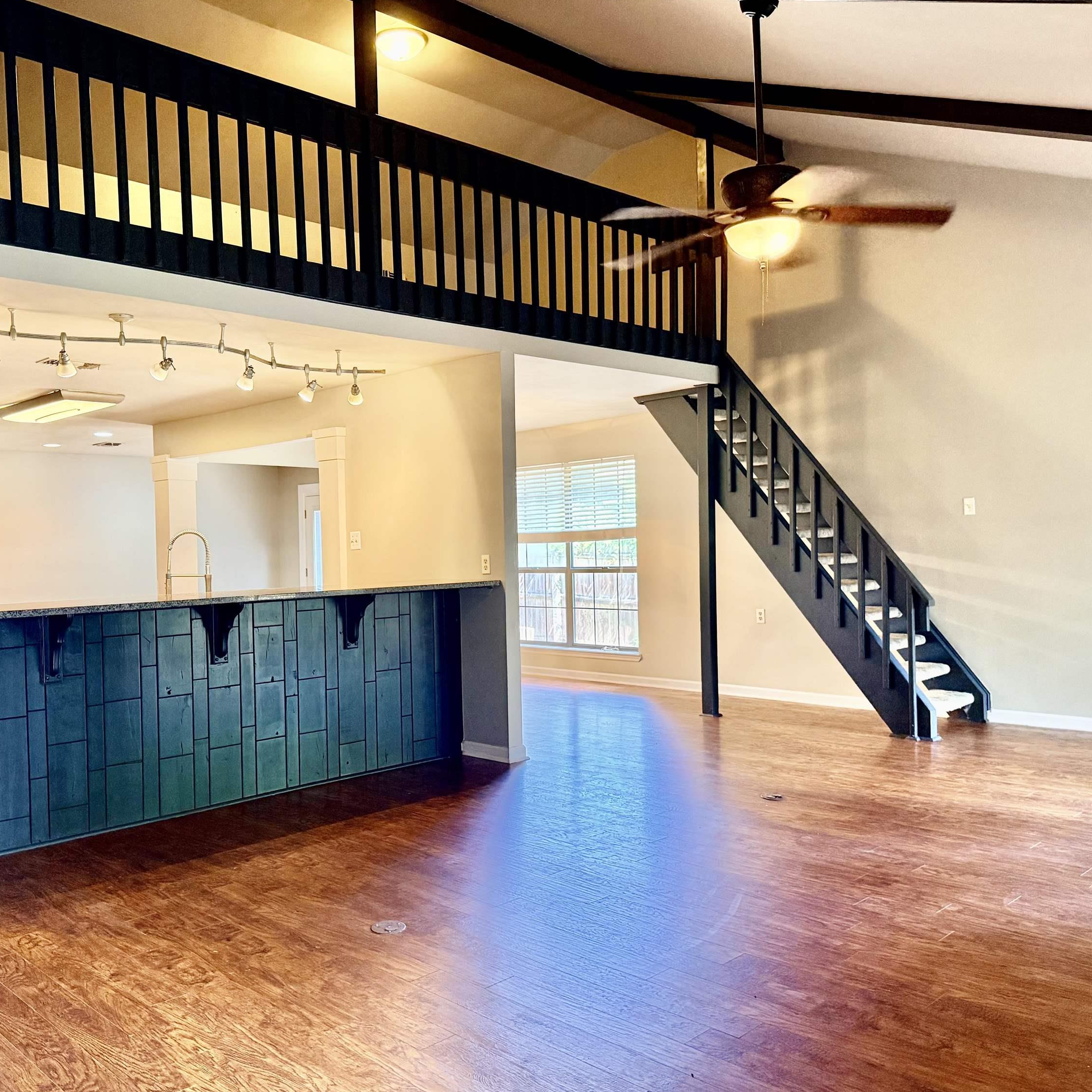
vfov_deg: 55.6
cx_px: 471
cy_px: 555
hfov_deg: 55.4
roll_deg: +2.2
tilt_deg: +0.0
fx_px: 1035
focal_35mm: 29
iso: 400
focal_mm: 6.76
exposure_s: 1/60
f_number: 1.78
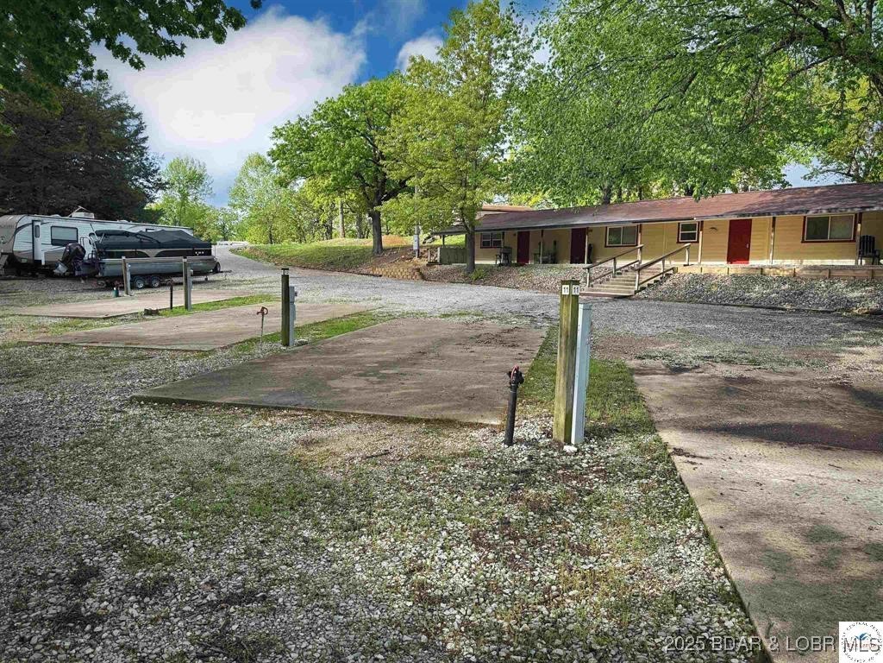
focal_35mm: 24
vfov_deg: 56.8
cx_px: 442
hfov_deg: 71.6
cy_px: 332
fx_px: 612
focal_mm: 6.76
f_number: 1.78
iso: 100
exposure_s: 1/1337
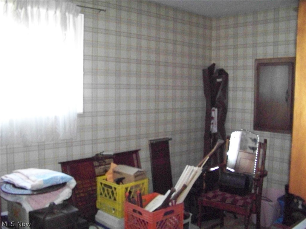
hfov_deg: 51.4
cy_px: 114
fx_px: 318
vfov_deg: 39.7
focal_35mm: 36
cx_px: 153
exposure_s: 1/30
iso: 1600
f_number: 2.8
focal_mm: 5.85
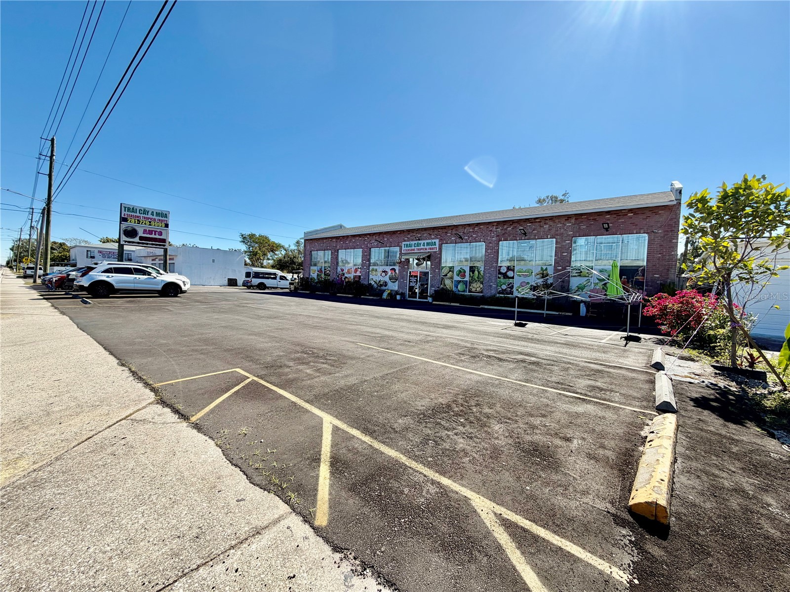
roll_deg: -2.6
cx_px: 395
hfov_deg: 102.1
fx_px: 320
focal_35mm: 14
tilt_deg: -1.9
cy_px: 296
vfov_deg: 85.7
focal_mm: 2.22
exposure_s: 1/770
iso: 20
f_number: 2.2
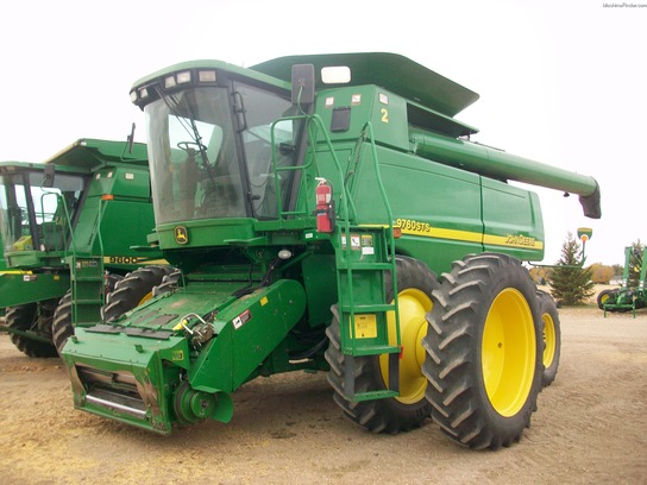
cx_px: 324
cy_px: 242
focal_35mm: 32
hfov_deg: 56.8
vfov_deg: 44.2
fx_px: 598
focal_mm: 5.7
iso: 64
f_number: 2.8
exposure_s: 1/160
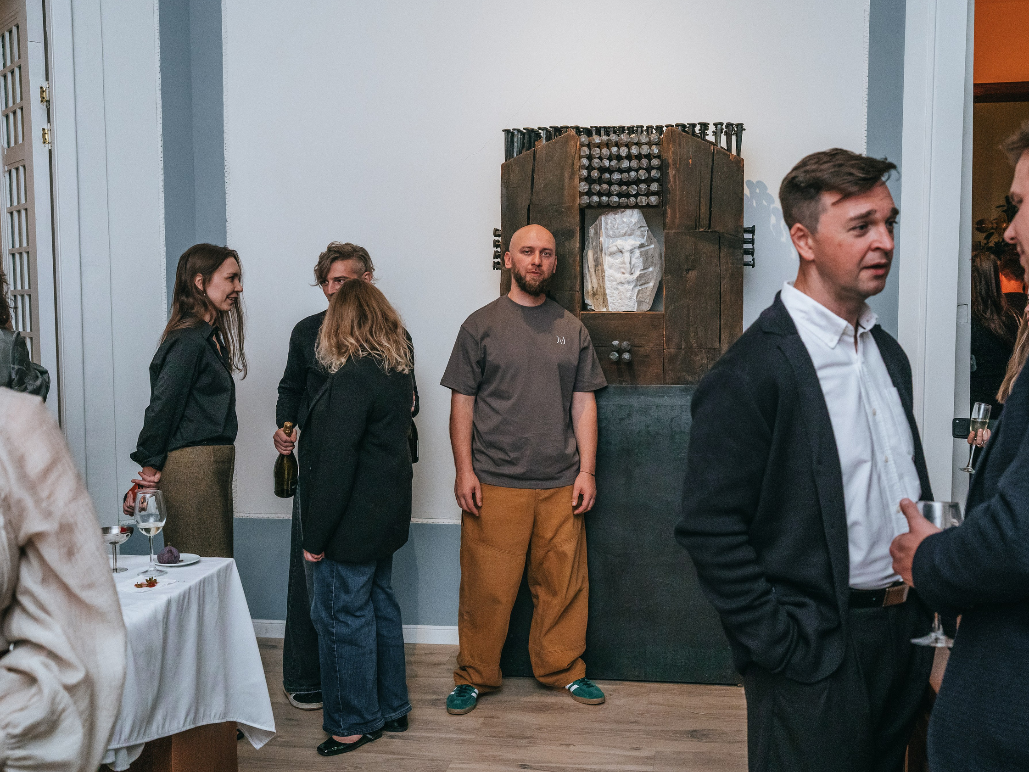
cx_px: 544
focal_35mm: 39
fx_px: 1159
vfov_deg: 36.8
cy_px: 392
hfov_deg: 47.8
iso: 2500
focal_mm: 35
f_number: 4.5
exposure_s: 1/320
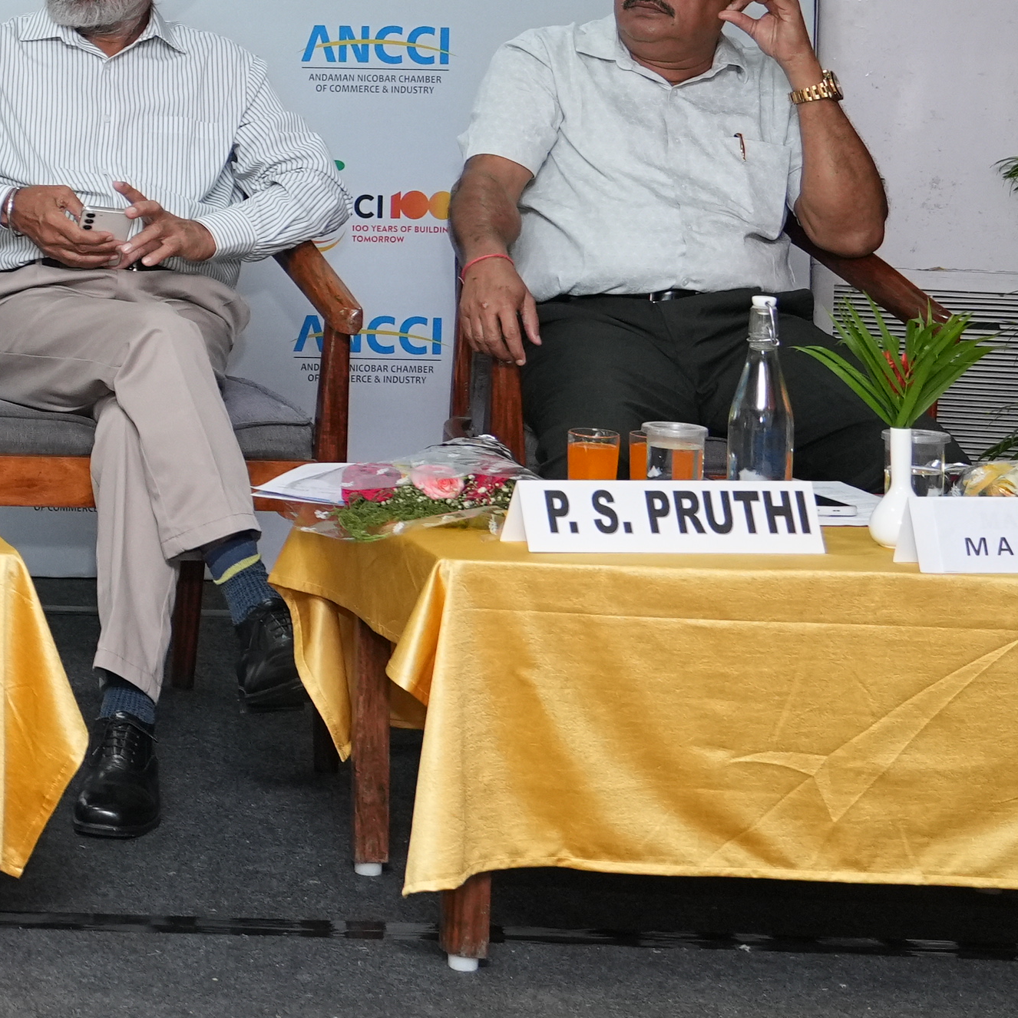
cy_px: 0
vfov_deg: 16.4
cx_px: -1014
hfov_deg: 14.1
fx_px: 3460
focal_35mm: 104
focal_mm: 26
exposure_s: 1/125
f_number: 4
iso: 1250
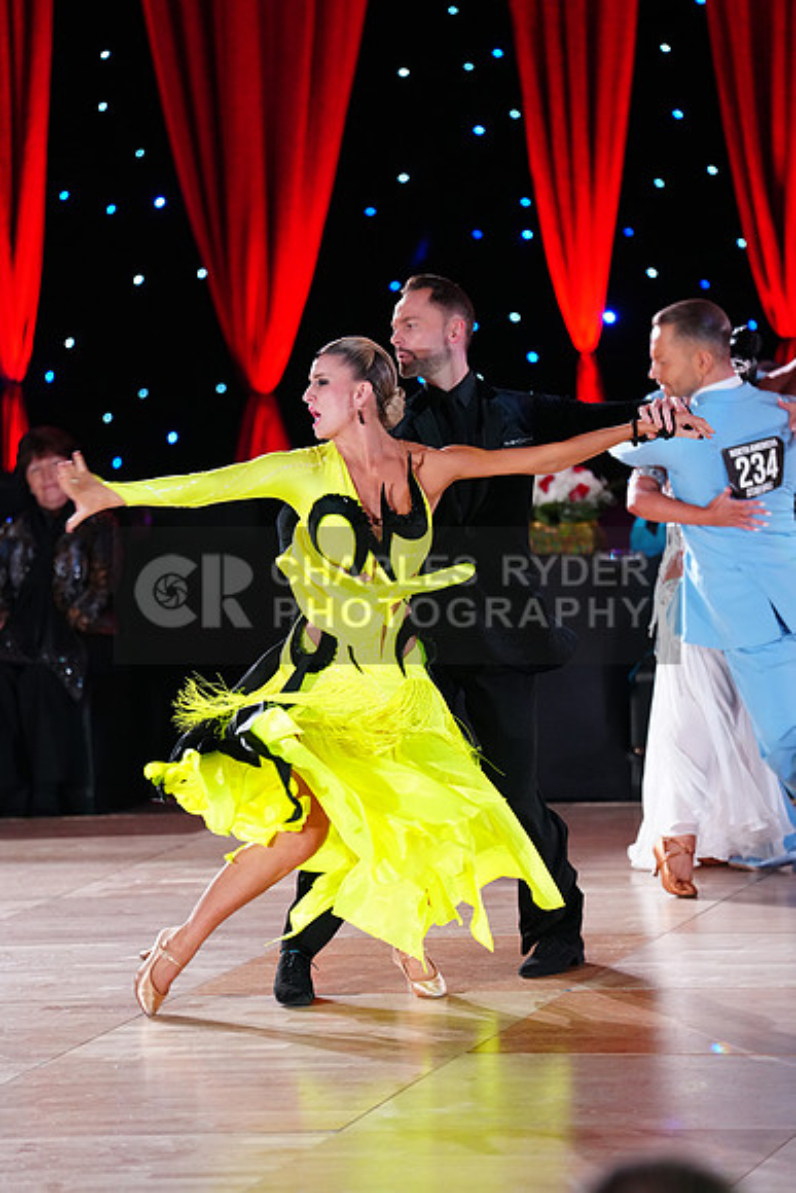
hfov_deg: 6.9
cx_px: 398
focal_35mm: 200
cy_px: 596
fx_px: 6629
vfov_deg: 10.3
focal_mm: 200
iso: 2500
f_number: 2.8
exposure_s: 1/320
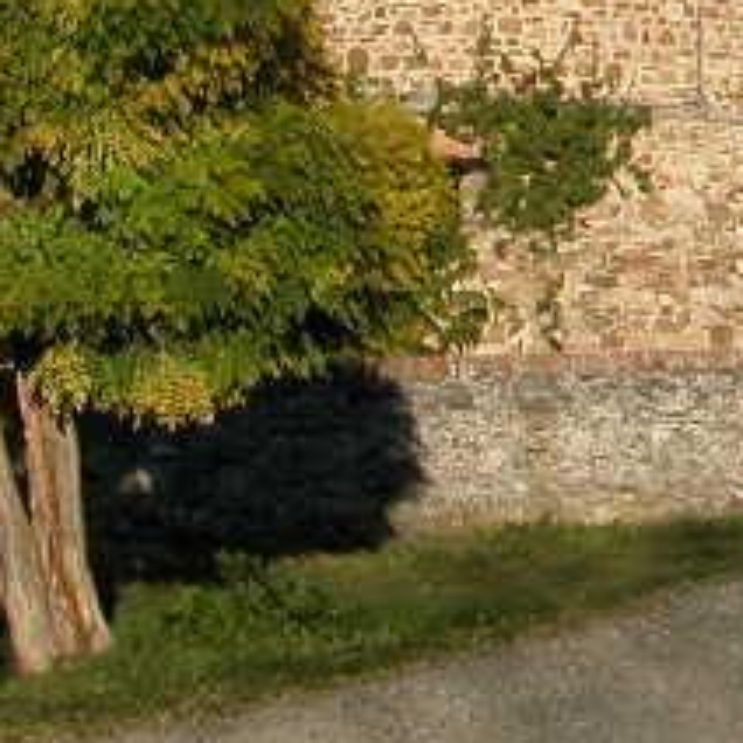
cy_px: -147
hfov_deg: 9.7
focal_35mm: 175
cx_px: 1062
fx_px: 4250
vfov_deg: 9.8
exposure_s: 1/346
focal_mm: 10.7
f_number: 6.5
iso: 100
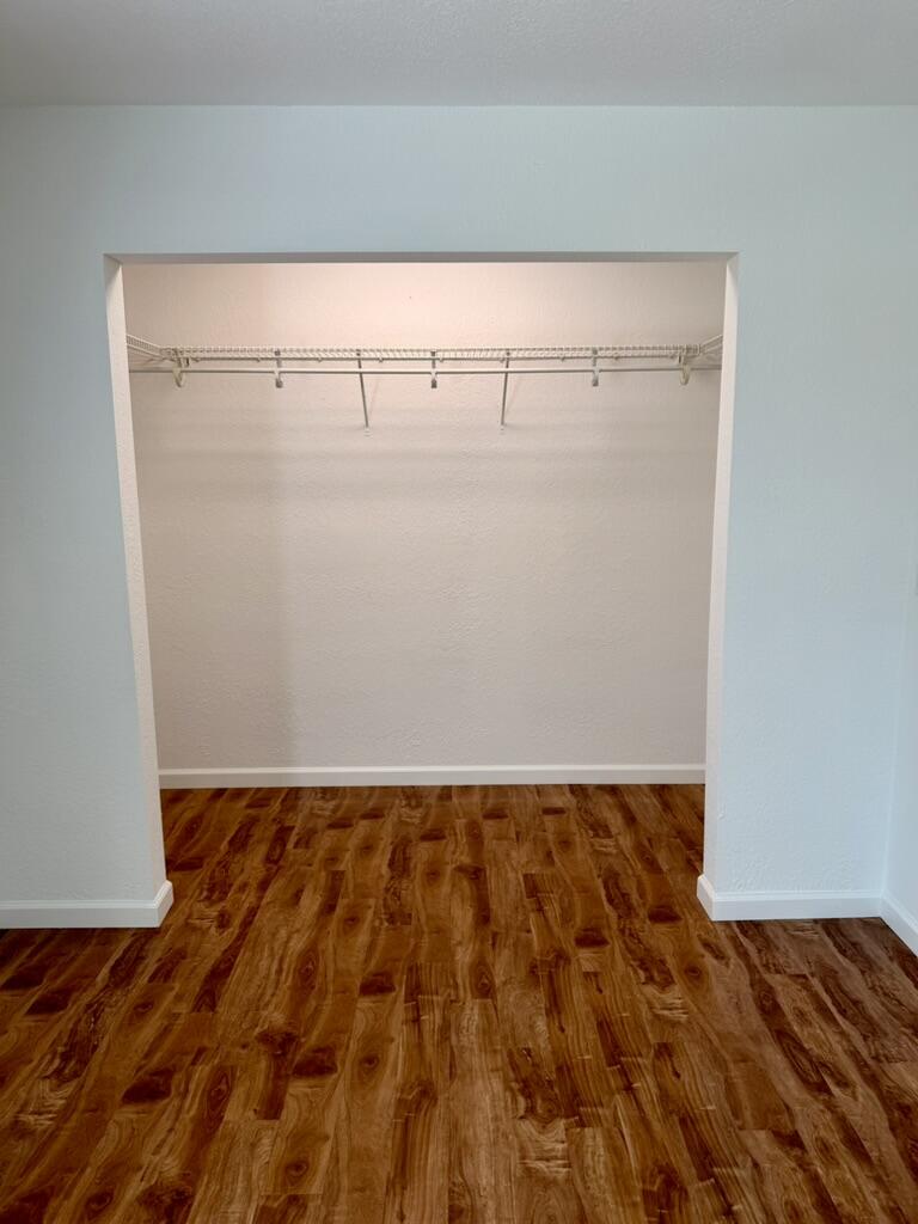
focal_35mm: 24
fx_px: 849
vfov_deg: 71.6
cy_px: 612
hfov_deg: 56.8
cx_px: 459
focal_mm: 6.76
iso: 64
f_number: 1.78
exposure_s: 1/120
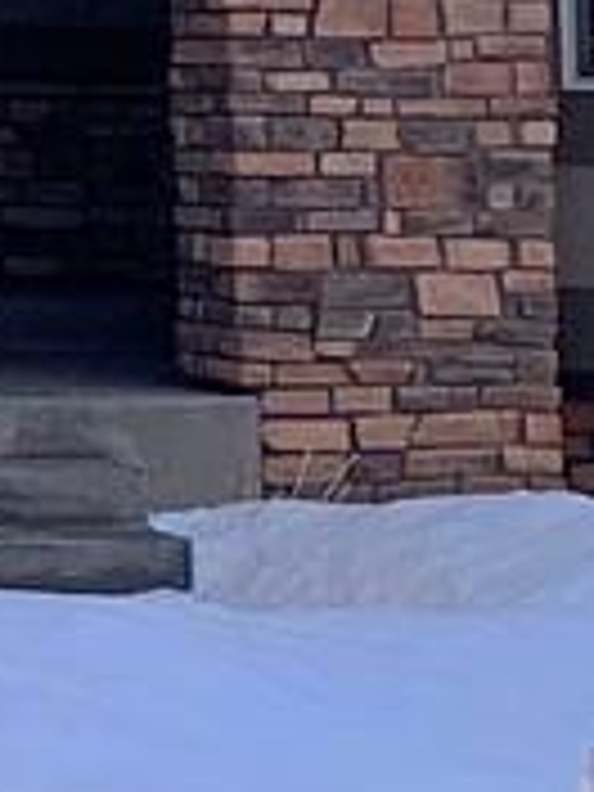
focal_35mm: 236
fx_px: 5400
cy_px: -513
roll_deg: -1.6
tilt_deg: +6.7
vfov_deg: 8.2
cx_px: -1040
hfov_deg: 5.9
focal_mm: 4.25
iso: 40
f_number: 1.8
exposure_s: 1/122
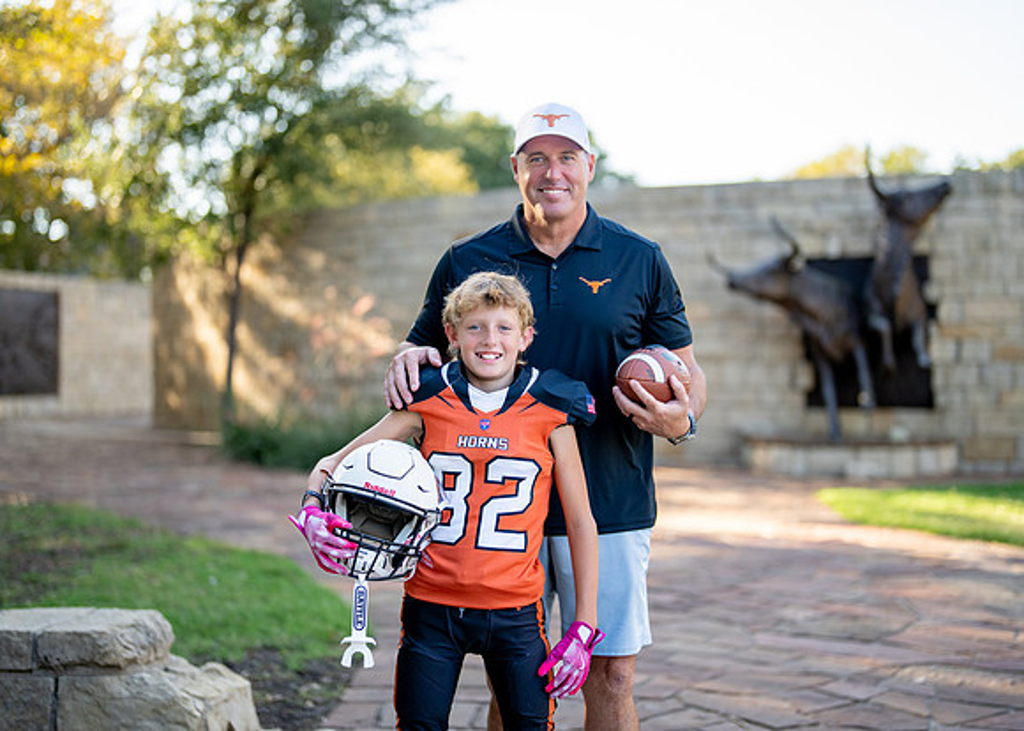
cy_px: 368
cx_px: 534
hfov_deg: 35.6
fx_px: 1594
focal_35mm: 55
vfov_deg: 25.8
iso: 200
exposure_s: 1/2000
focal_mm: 50
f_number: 1.2
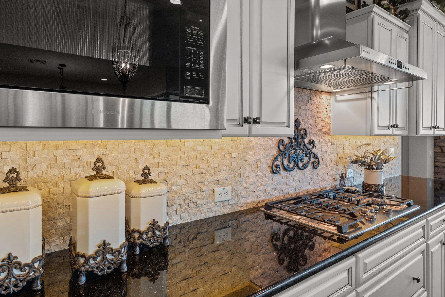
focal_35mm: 21
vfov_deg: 59.4
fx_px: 260
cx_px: 193
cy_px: 134
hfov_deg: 80.8
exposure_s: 1/20
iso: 400
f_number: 8
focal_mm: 18
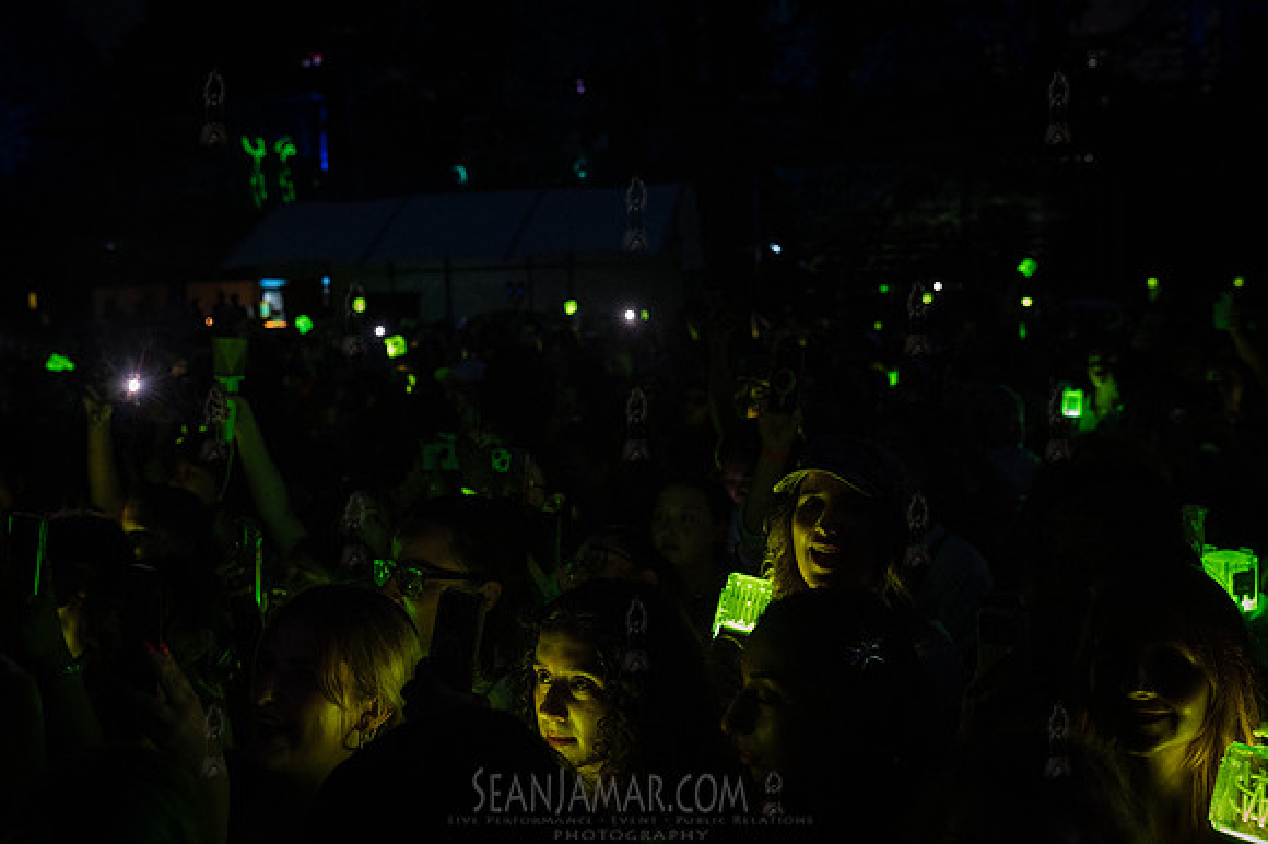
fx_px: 1281
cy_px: 422
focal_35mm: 36
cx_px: 629
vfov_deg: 36.5
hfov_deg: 52.7
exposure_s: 1/400
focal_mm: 35
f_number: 4
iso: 8000
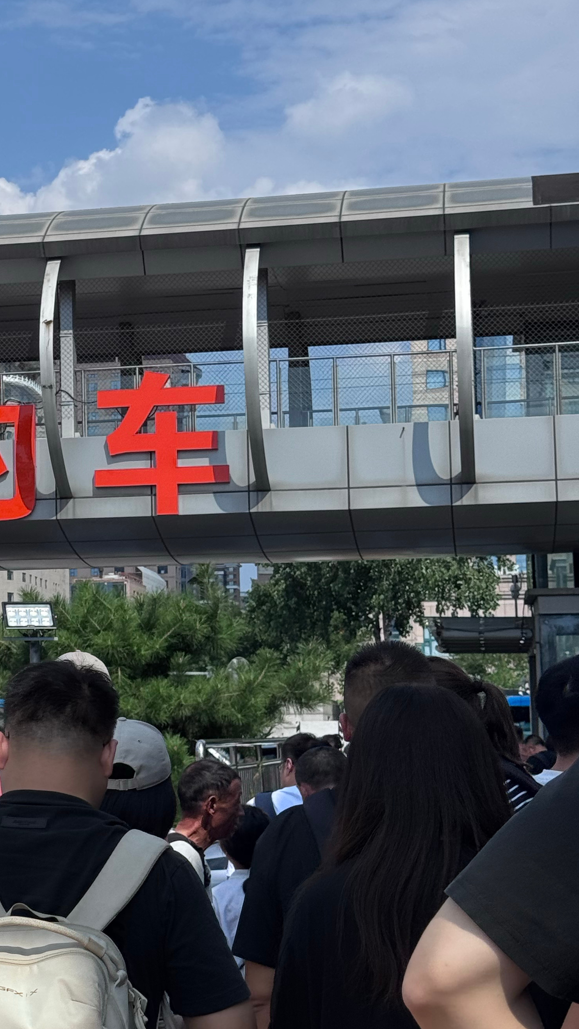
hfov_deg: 14.8
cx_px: -9
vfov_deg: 26.5
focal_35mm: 80
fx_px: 2183
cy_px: 523
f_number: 1.78
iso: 64
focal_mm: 6.76
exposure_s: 1/6410
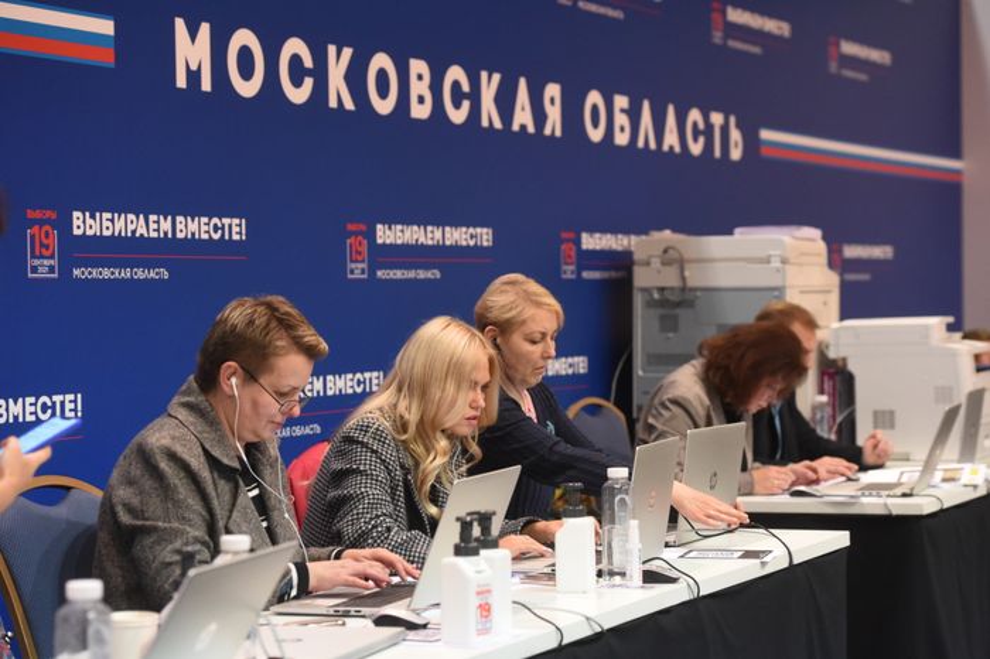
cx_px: 495
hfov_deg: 22.2
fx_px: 2529
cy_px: 330
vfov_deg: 14.8
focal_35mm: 92
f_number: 4
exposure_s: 1/500
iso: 7200
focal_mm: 92
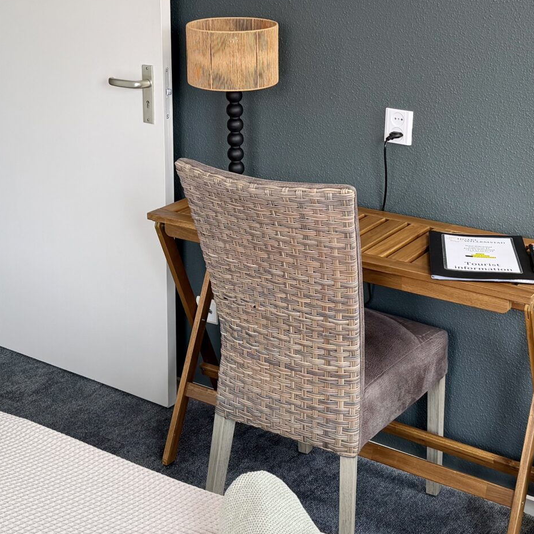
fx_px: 1012
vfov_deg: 29.2
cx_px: 280
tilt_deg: -13.5
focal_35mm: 58
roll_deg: -0.5
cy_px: 156
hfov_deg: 29.5
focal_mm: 6.76
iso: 64
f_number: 1.78
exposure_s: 1/100
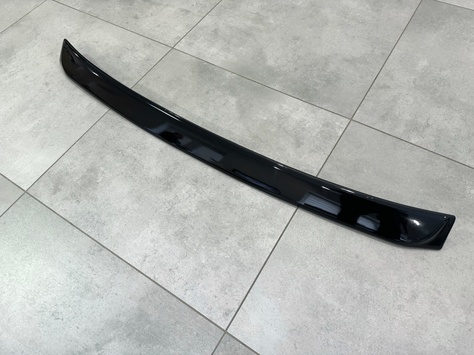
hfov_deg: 71.6
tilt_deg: -59.3
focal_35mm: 24
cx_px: 237
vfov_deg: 56.8
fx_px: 329
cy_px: 178
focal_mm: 6.86
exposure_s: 1/50
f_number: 1.78
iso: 125
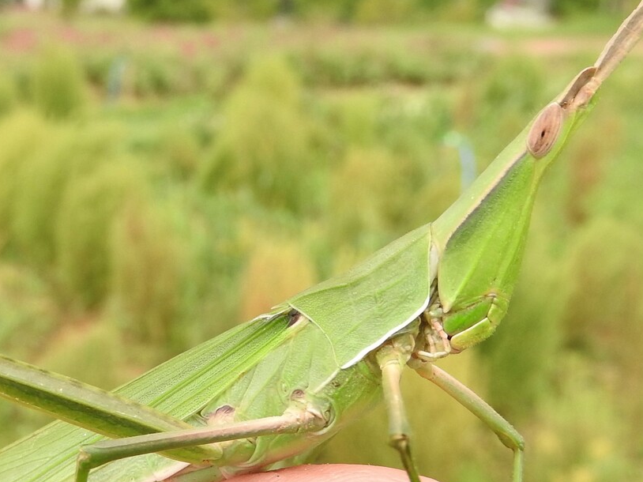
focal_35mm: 59
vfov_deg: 24.8
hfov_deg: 32.3
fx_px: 1096
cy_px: 262
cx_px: 190
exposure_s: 1/200
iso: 100
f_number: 3.3
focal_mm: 4.3
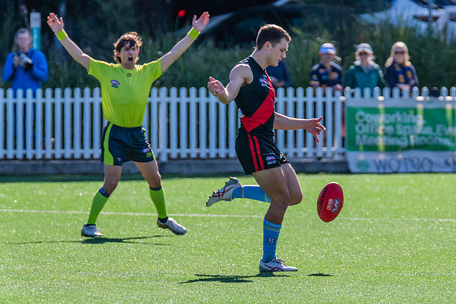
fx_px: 8205
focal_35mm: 648
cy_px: 149
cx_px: 315
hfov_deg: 3.2
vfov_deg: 2.1
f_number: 10
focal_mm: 460
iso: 800
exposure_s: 1/1250
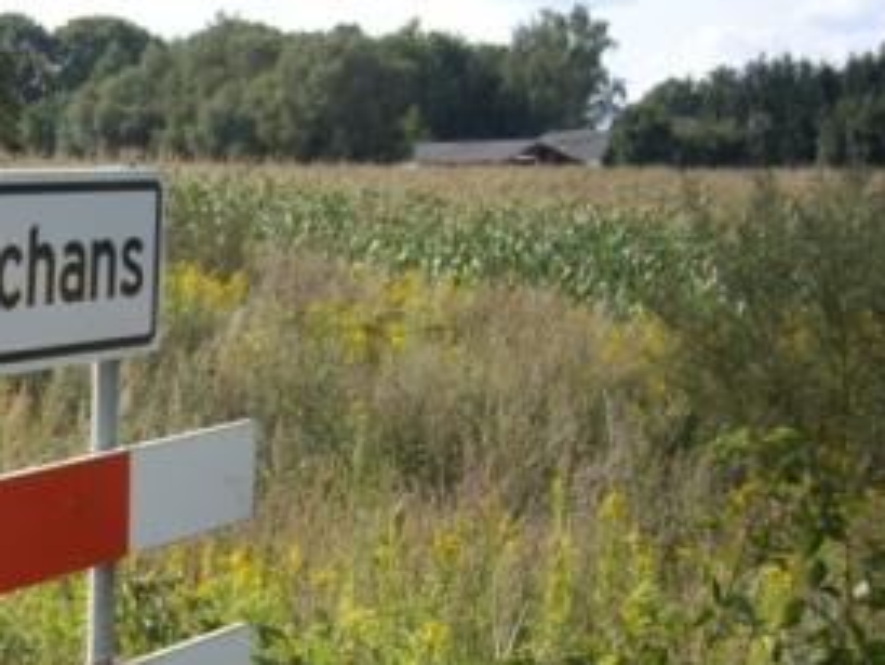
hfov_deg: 20.8
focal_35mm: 89
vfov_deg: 16.5
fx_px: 2276
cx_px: -113
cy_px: 519
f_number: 2.8
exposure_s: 1/640
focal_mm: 7.9
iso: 64
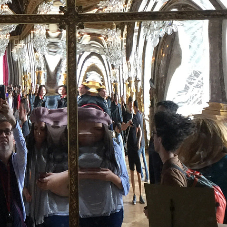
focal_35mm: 86
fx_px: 638
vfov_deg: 20.1
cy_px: 89
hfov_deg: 19.3
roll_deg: +0.1
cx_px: -30
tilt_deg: +3.1
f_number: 2.2
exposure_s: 1/33
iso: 64
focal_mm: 4.15
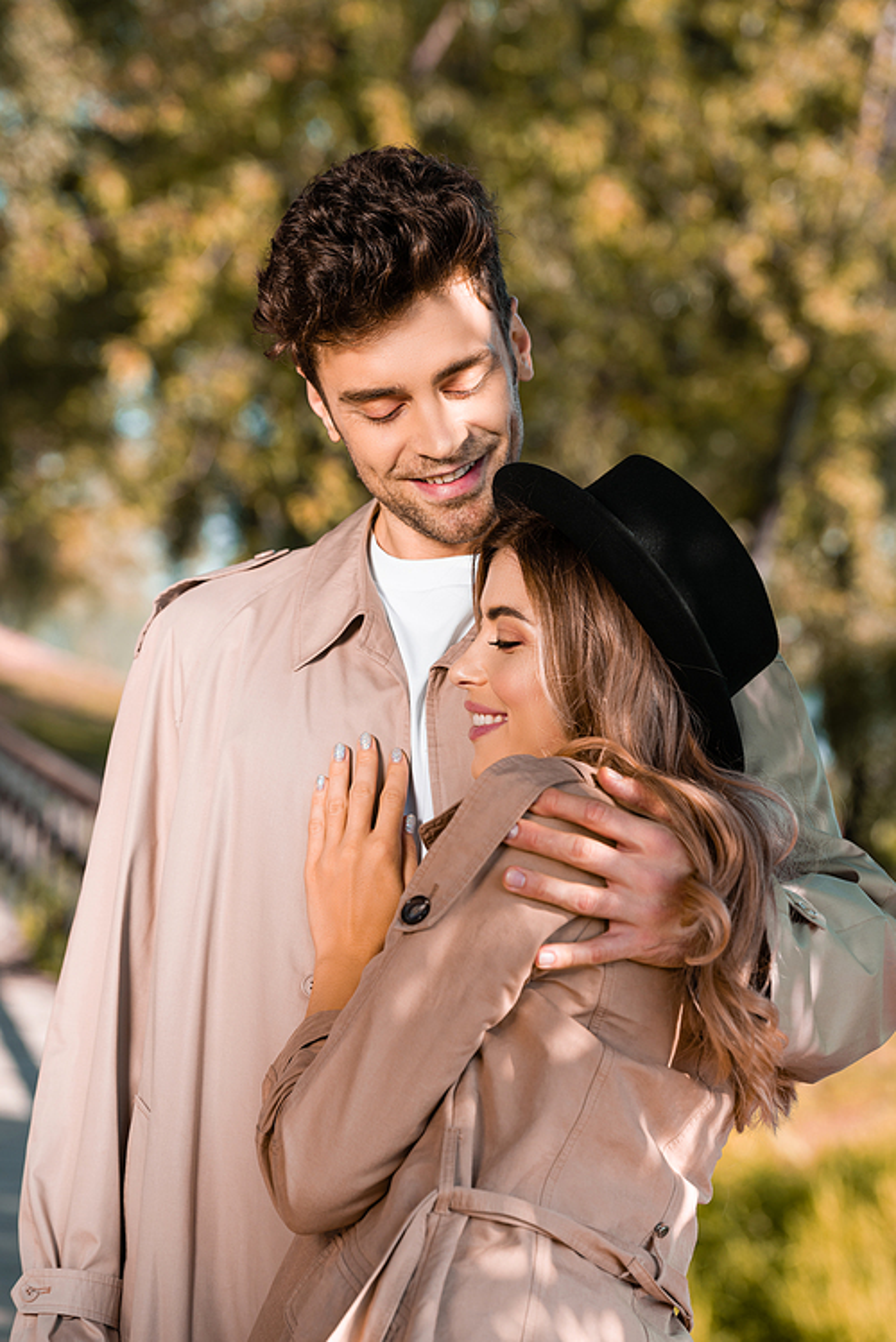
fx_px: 3730
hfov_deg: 13.7
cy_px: 671
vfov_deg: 20.4
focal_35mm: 100
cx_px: 448
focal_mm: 100
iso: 100
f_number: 5
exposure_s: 1/400
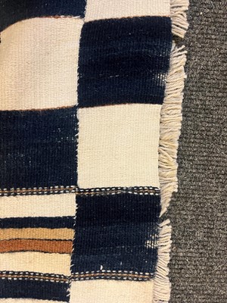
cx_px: 114
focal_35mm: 26
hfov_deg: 53.1
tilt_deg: -87.0
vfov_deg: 67.3
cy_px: 152
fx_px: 227
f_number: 1.6
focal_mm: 5.1
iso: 200
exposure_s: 1/50
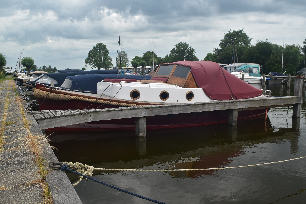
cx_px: 153
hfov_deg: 57.2
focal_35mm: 33
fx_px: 281
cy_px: 102
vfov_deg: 40.0
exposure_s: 1/400
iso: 400
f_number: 11
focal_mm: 22
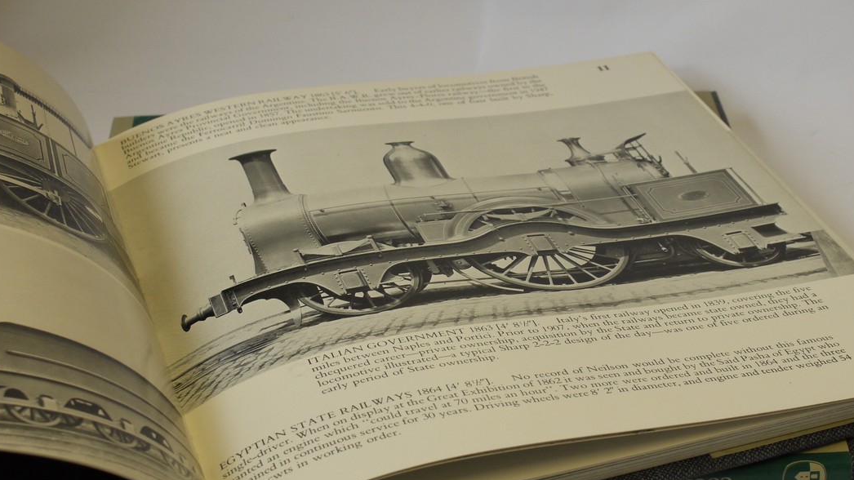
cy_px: 301
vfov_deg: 16.1
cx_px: 467
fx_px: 1698
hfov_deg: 28.2
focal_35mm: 75
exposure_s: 1/60
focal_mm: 30
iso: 400
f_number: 8
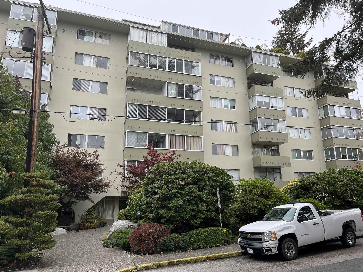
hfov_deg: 67.3
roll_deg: +1.3
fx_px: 273
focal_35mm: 26
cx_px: 182
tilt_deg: +13.0
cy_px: 136
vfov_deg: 53.1
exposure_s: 1/608
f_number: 1.6
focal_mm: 5.1
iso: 50
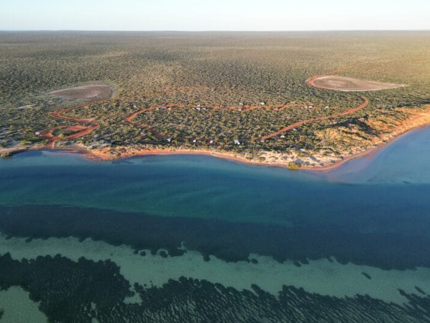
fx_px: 323
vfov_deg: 53.1
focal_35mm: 26
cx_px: 221
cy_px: 166
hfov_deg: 67.3
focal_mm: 6.72
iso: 120
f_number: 1.7
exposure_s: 1/640
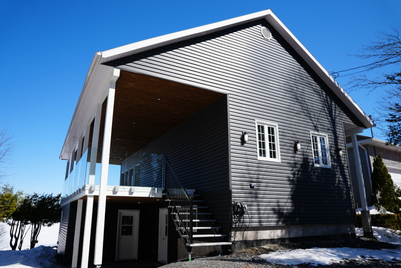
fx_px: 288
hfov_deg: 69.8
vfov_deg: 50.0
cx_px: 200
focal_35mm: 26
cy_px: 134
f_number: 5
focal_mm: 25.8
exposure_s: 1/500
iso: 80
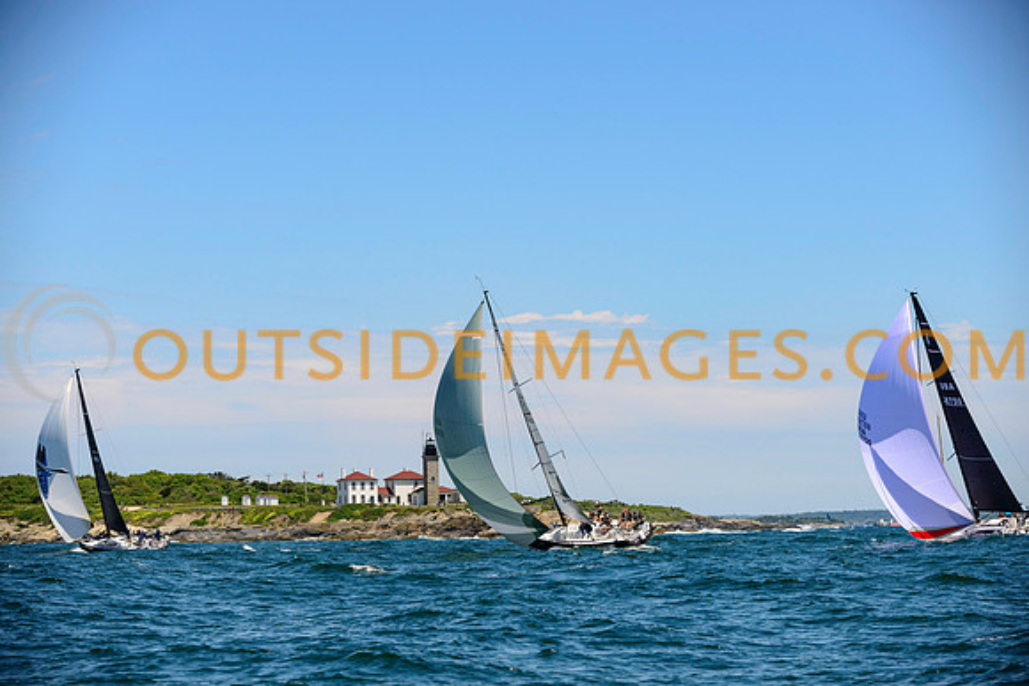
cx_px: 514
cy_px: 343
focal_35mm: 101
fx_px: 2893
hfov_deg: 20.2
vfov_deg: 13.5
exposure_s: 1/3200
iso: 250
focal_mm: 100
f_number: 4.5
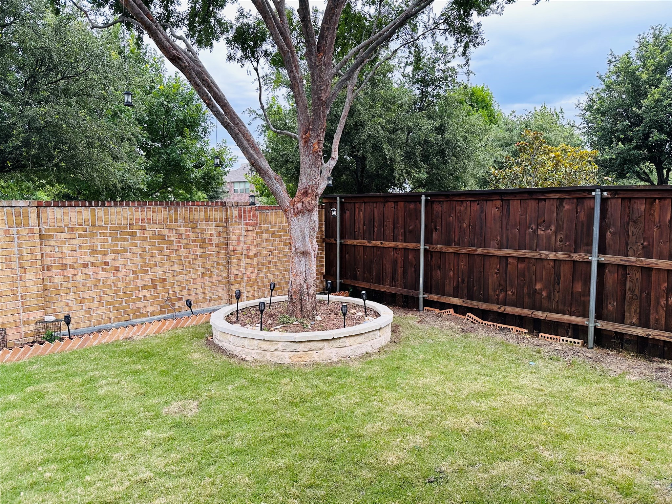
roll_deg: +0.4
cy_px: 252
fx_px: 466
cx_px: 336
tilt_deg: -5.0
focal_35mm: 24
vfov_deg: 56.8
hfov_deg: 71.6
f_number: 1.78
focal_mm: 6.86
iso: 80
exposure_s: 1/642
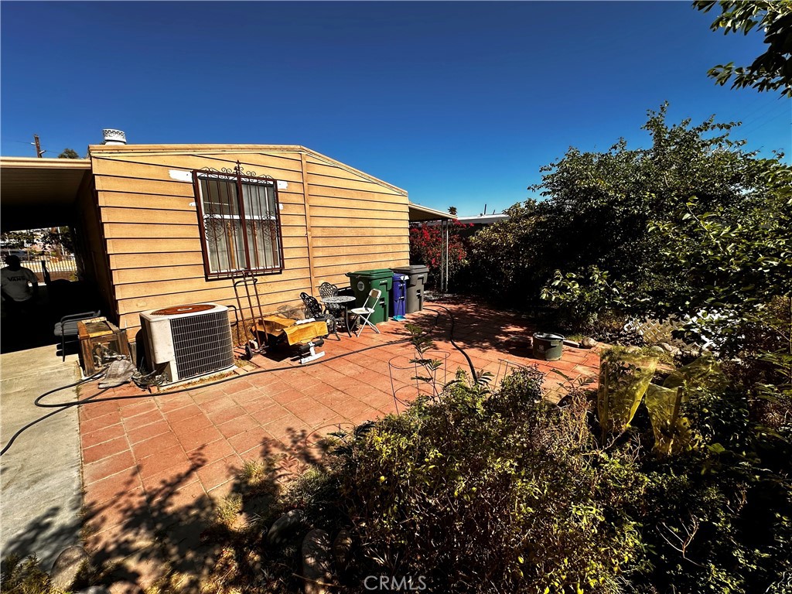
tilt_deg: -10.3
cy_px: 297
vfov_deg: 85.7
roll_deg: +2.4
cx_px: 396
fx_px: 320
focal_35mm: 14
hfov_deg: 102.1
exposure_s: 1/2212
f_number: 2.2
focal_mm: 2.22
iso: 40
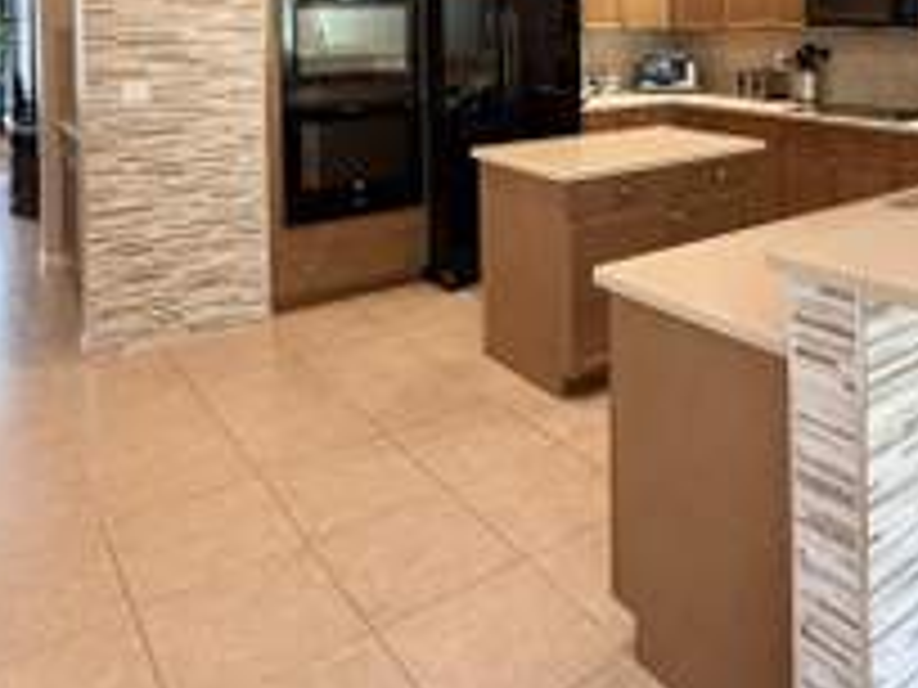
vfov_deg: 39.0
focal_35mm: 33
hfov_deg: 54.6
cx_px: 585
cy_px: 31
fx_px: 875
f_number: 2.2
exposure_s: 1/60
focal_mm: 2.22
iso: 320
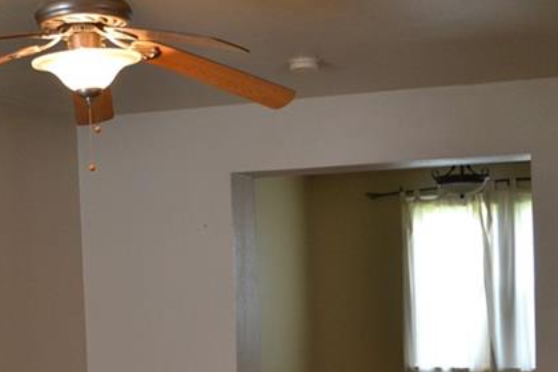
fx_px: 1023
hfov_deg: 30.2
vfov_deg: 20.1
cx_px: 176
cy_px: 348
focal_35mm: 66
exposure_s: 1/60
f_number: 3.5
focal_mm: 18
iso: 640
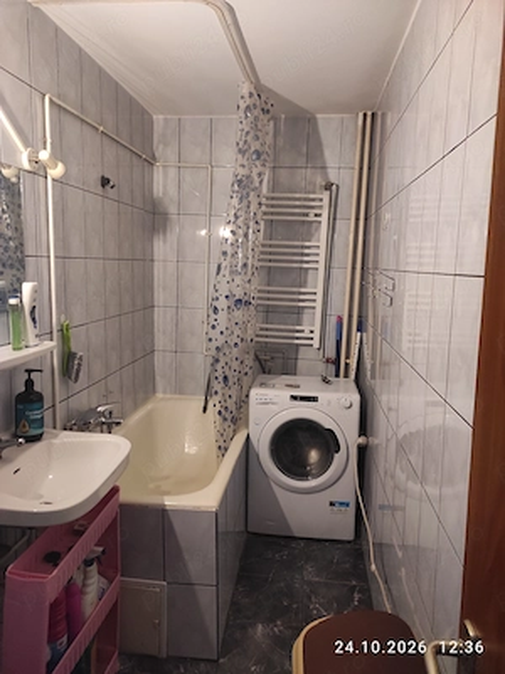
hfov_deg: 54.8
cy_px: 337
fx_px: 487
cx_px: 252
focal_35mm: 25
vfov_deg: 69.4
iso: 1512
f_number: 1.89
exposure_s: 1/33
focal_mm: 5.43
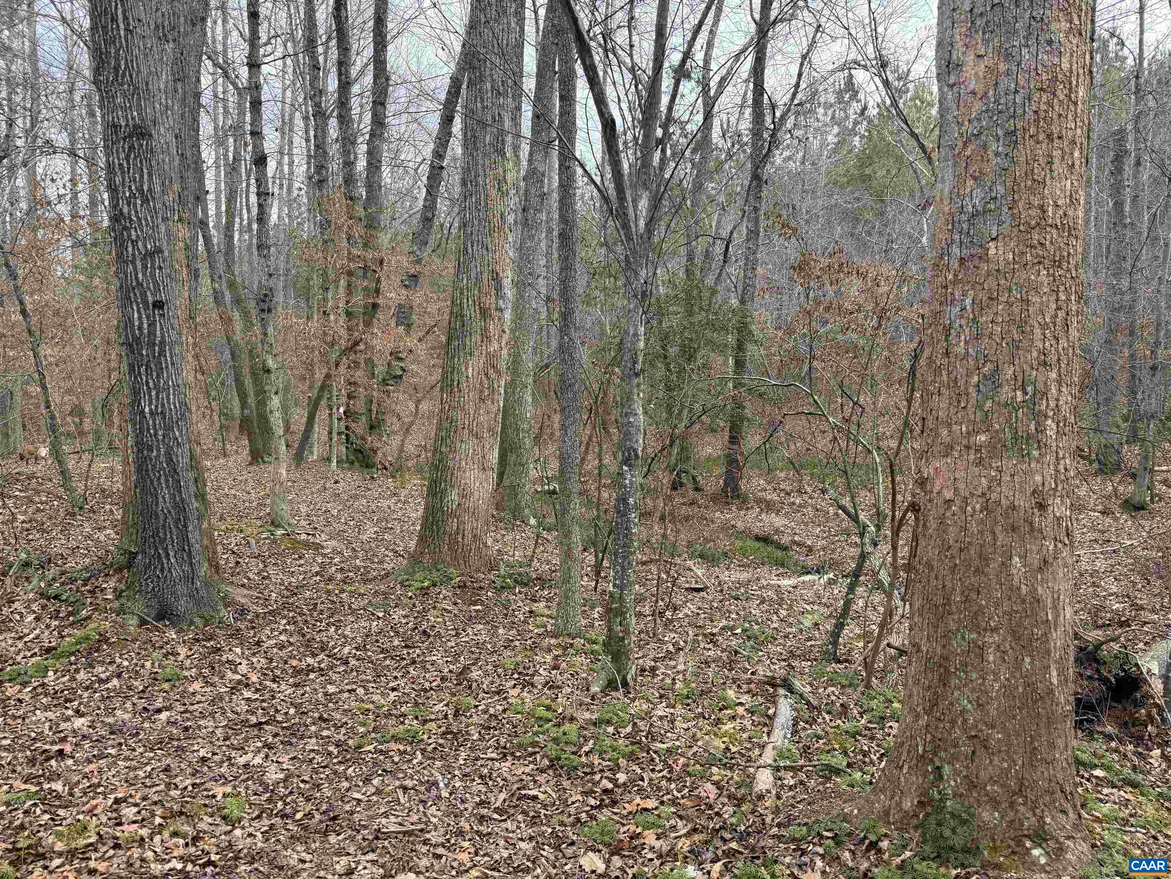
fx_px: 812
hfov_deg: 71.6
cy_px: 440
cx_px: 586
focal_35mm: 24
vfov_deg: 56.8
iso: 80
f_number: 1.78
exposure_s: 1/510
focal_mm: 6.76
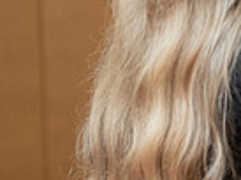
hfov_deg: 6.7
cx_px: 470
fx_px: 1986
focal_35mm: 286
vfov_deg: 5.2
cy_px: 71
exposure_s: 1/200
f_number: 3.2
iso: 1600
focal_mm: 70
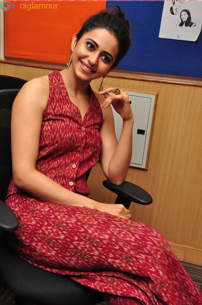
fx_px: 380
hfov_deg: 29.8
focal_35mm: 45
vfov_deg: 43.7
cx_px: 101
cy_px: 152
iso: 1600
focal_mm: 30
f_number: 11
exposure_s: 1/125
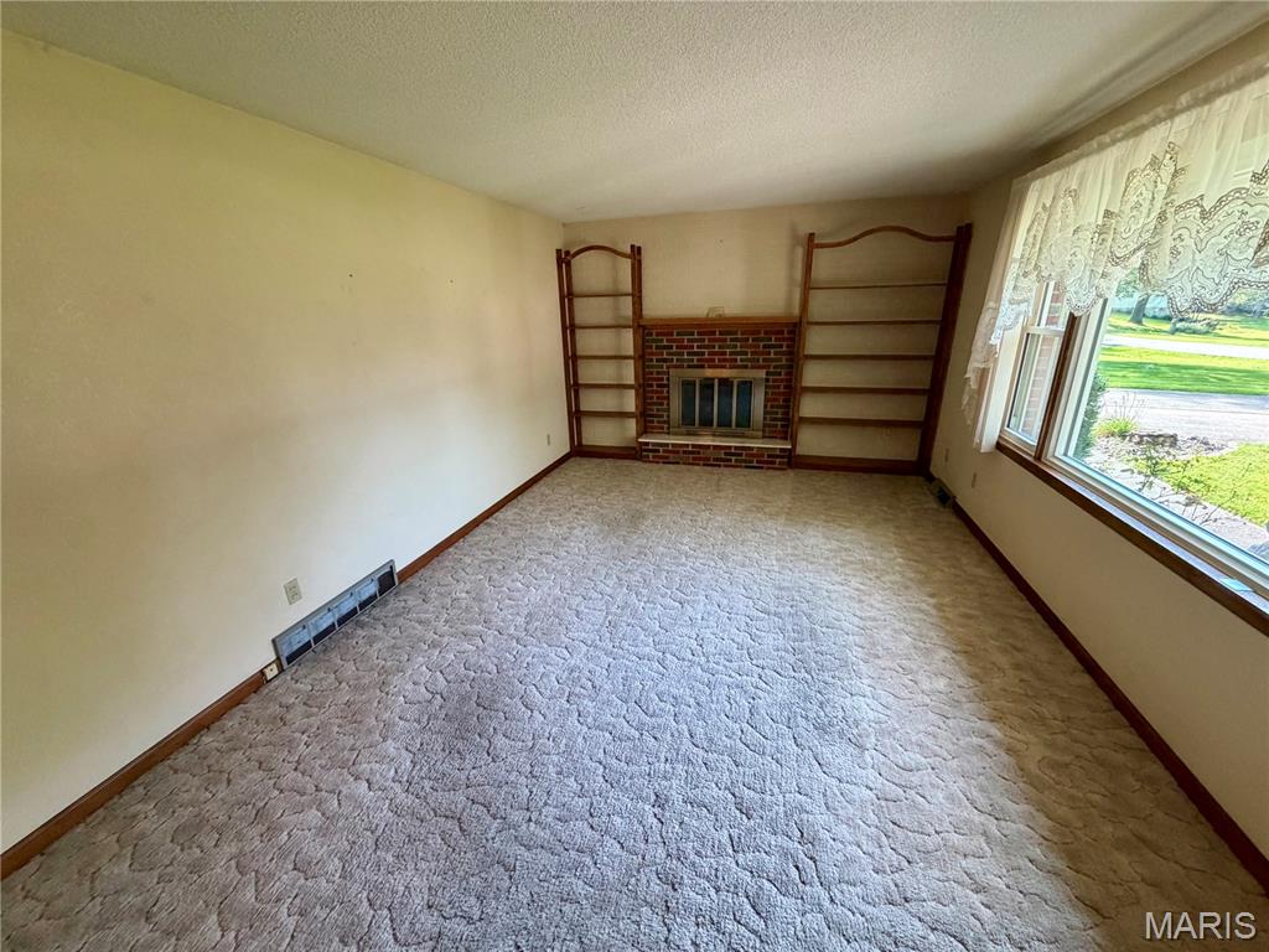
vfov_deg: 85.7
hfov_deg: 102.1
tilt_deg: -19.5
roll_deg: +2.2
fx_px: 513
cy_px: 476
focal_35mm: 14
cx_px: 634
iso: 320
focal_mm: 2.22
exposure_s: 1/120
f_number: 2.2
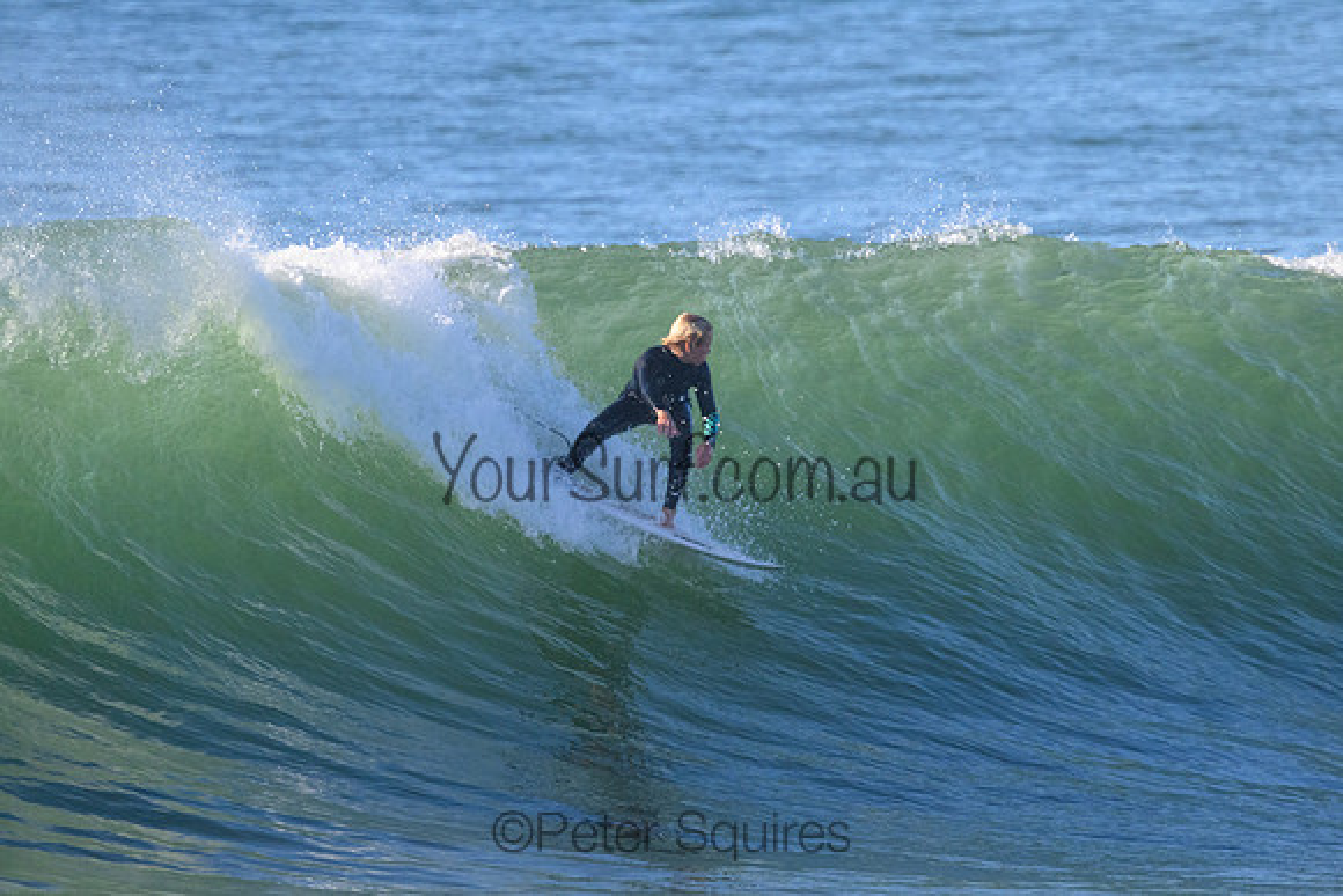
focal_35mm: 895
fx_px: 33406
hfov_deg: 2.3
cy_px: 429
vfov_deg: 1.5
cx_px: 752
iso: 3200
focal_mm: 800
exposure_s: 1/2000
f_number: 11
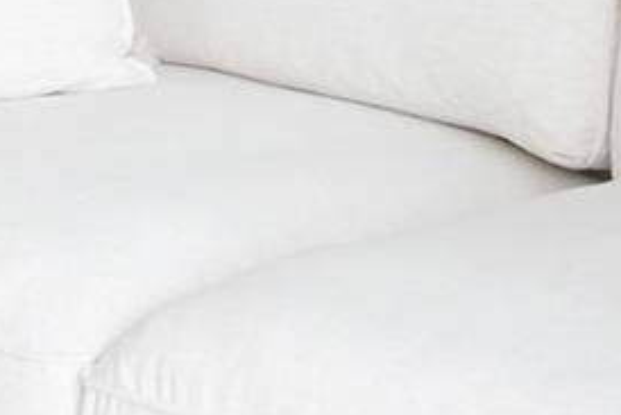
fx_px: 3020
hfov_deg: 11.7
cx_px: 59
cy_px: -474
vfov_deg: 7.5
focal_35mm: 175
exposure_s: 1/25
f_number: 5.6
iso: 200
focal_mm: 20
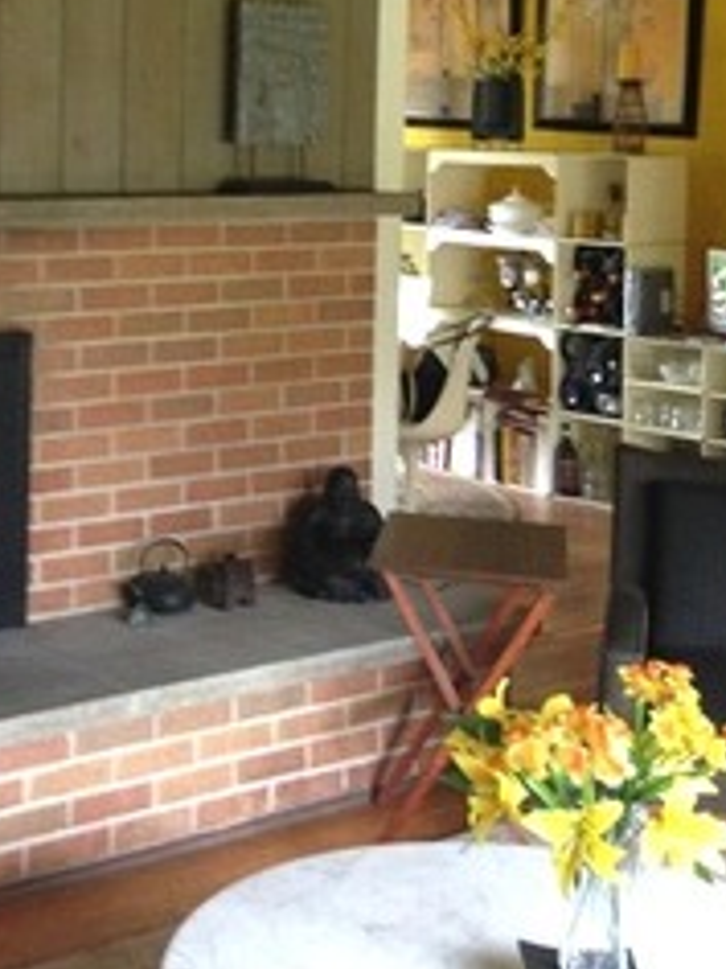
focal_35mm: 67
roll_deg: -1.2
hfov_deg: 21.2
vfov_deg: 28.2
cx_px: 16
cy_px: 156
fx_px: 1874
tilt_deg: -0.4
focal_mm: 4.12
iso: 250
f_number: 2.4
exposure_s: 1/20
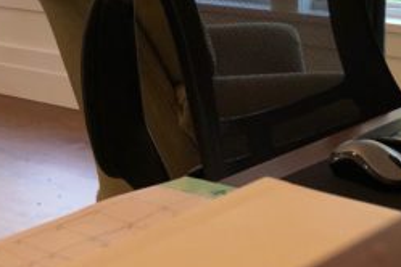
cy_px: -55
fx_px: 1002
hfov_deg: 22.5
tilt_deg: -5.3
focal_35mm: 90
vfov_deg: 14.7
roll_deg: -0.1
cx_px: 263
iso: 64
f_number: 1.8
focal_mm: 3.99
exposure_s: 1/120
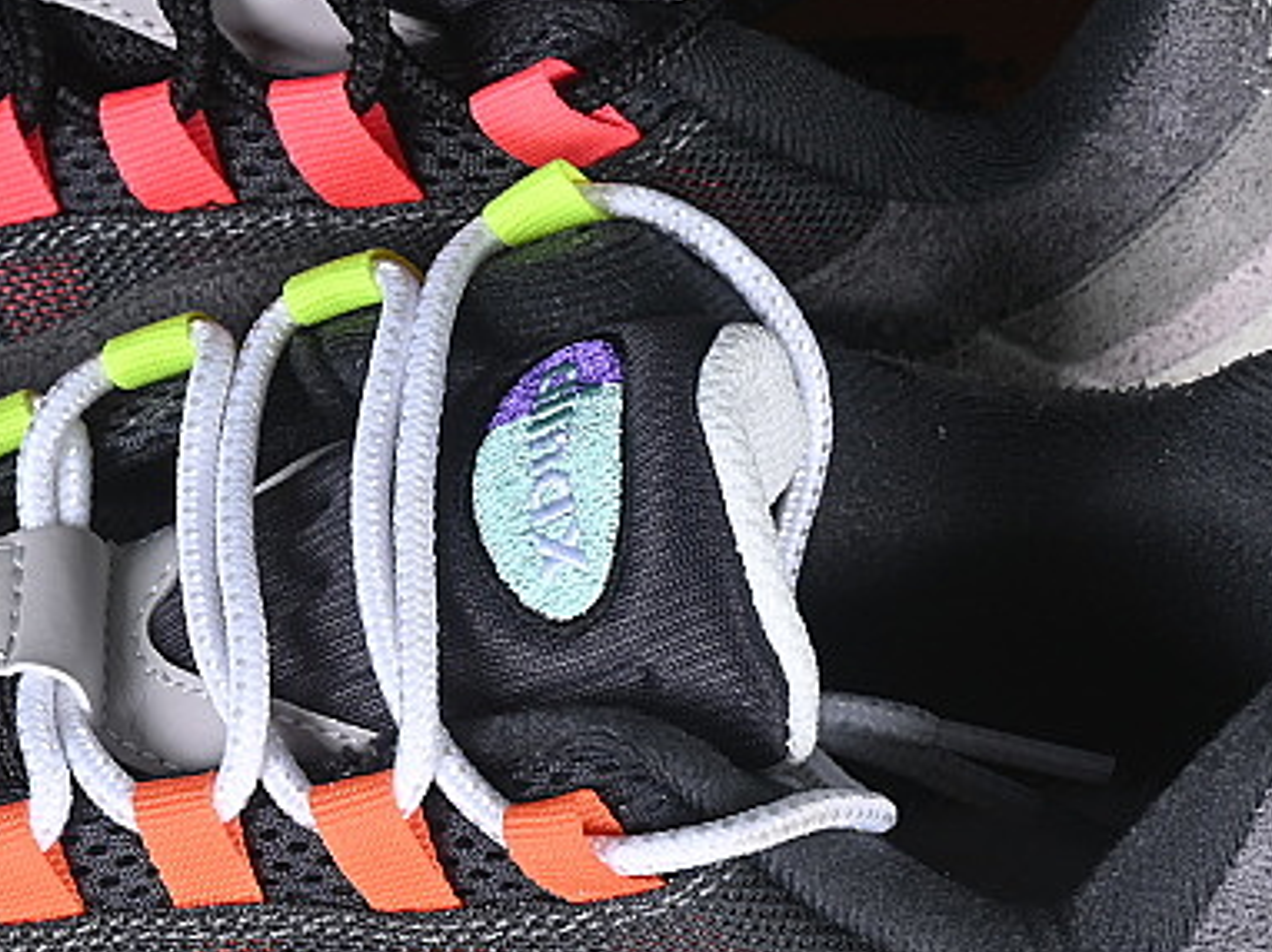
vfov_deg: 7.3
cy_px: 642
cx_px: 243
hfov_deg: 9.7
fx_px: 7491
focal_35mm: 204
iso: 160
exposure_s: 1/60
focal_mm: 50
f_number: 7.1
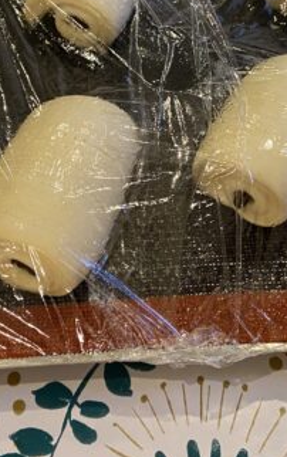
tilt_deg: -50.9
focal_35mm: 57
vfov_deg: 35.0
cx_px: 150
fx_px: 711
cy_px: 128
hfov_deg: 22.8
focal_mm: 4.25
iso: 500
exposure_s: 1/50
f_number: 1.8
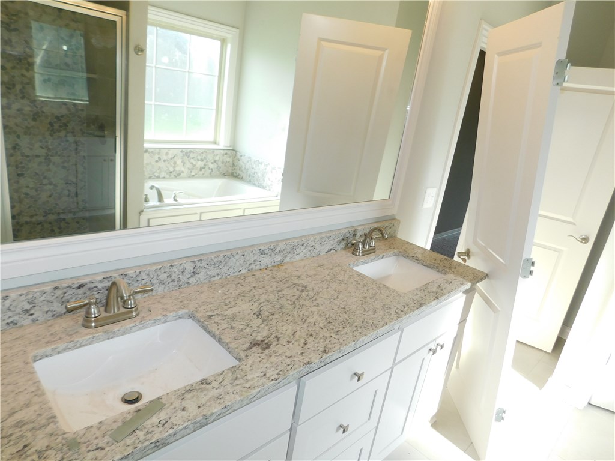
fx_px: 409
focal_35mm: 23
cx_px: 308
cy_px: 230
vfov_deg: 58.9
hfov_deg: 73.9
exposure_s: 1/100
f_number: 3
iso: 125
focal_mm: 4
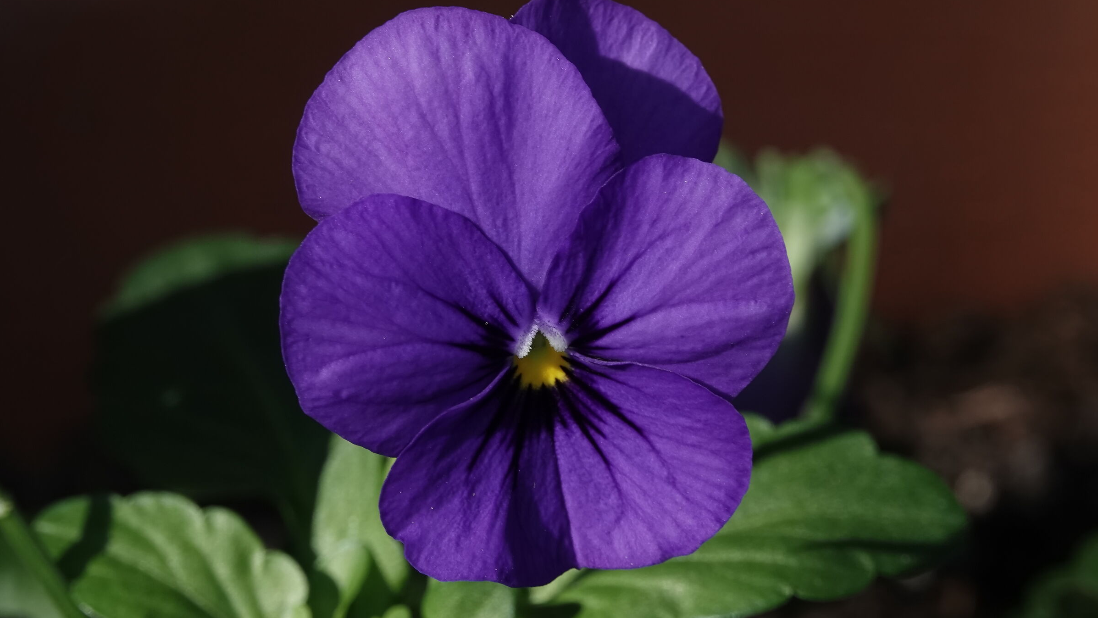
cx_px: 549
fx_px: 18343
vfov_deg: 1.9
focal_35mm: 630
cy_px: 328
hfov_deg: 3.4
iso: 320
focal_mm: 220
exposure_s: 1/250
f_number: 8
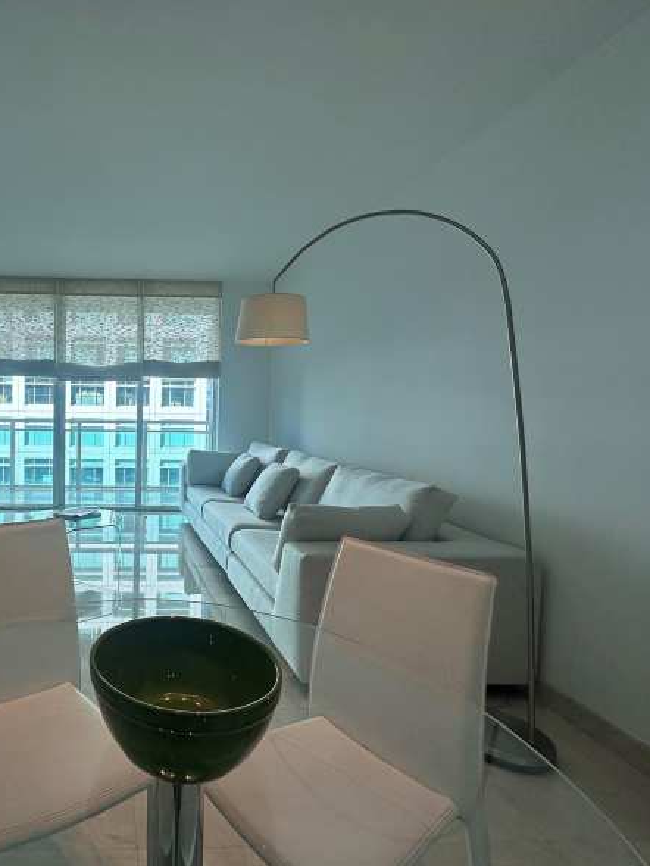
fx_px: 476
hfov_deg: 62.5
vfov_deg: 84.6
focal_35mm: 19
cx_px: 124
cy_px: 428
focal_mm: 2.22
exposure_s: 1/359
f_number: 2.2
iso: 40
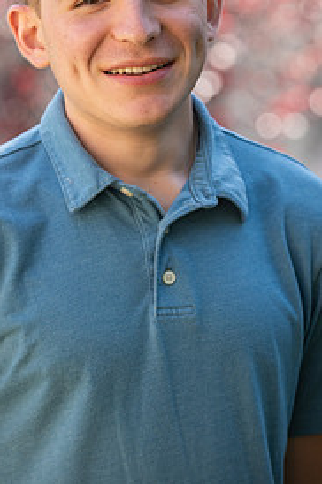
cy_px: 129
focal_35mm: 255
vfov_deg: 8.1
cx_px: 150
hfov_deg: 5.4
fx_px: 3430
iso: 250
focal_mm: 155
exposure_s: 1/250
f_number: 4
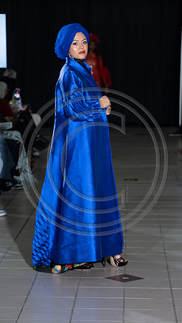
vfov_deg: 16.6
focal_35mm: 129
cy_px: 161
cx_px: 94
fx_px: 1105
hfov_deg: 9.4
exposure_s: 1/160
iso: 1250
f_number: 5.6
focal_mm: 120
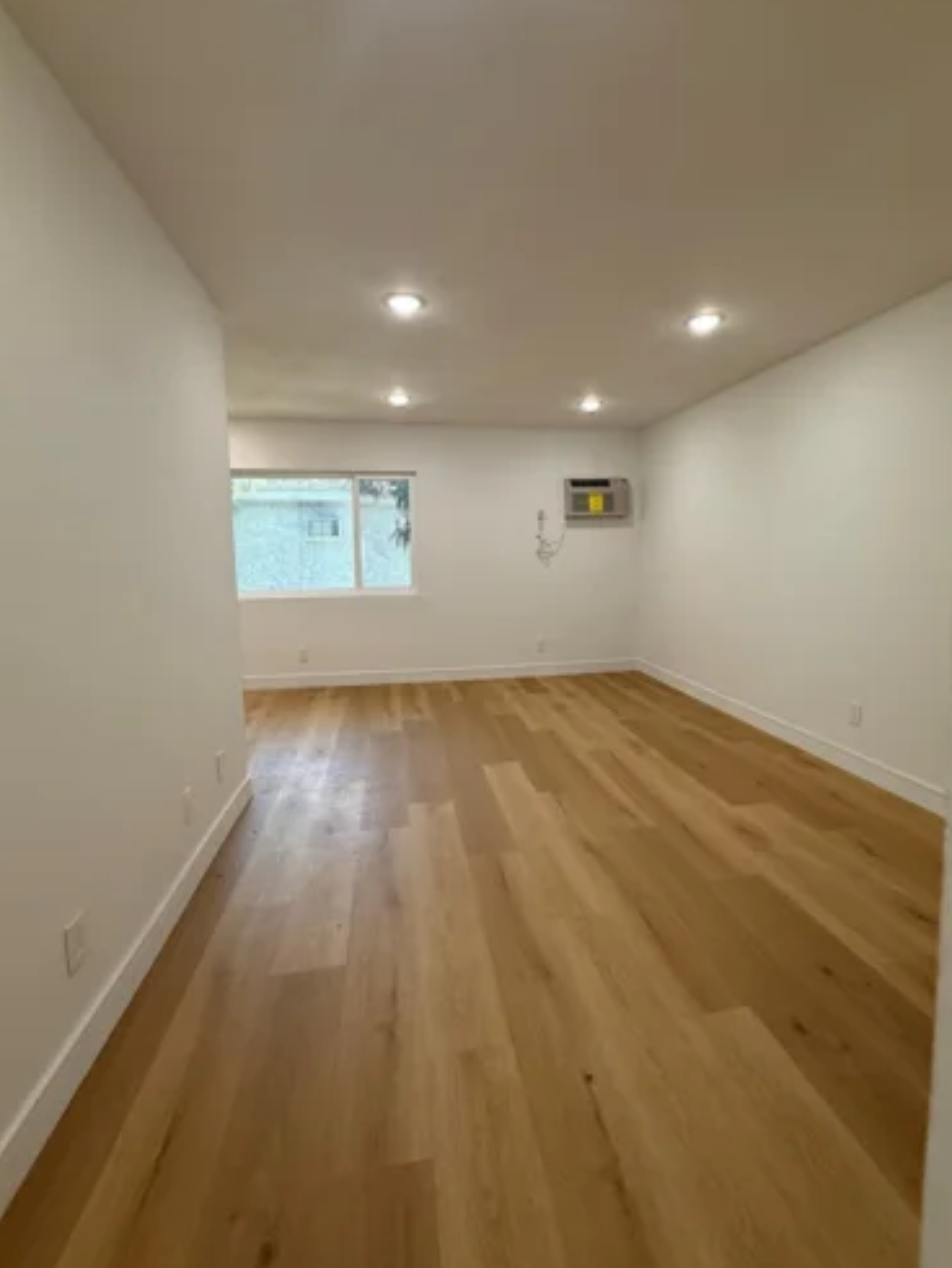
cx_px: 499
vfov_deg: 94.4
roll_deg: +0.1
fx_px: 586
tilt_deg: -4.1
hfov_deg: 78.1
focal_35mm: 16
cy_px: 603
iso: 125
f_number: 2.2
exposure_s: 1/120
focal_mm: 2.22
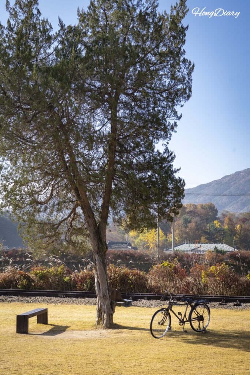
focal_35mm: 60
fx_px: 625
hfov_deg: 22.6
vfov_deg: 33.4
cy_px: 188
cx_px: 125
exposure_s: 1/100
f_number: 9
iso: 100
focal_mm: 60
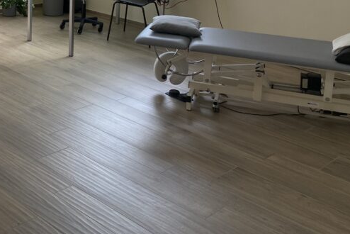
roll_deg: -1.2
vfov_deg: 22.8
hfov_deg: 33.6
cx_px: 30
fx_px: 545
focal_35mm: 56
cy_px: -23
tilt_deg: -9.4
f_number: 1.8
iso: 32
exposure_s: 1/165
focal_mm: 4.25
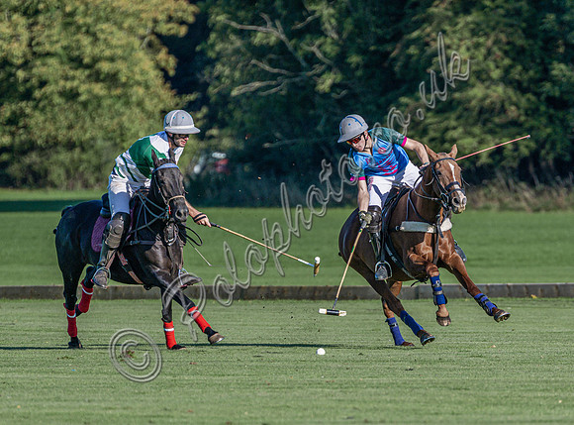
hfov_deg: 2.6
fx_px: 12533
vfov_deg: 1.9
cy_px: 310
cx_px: 349
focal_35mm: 760
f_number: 5.6
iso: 400
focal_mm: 400
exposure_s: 1/2000
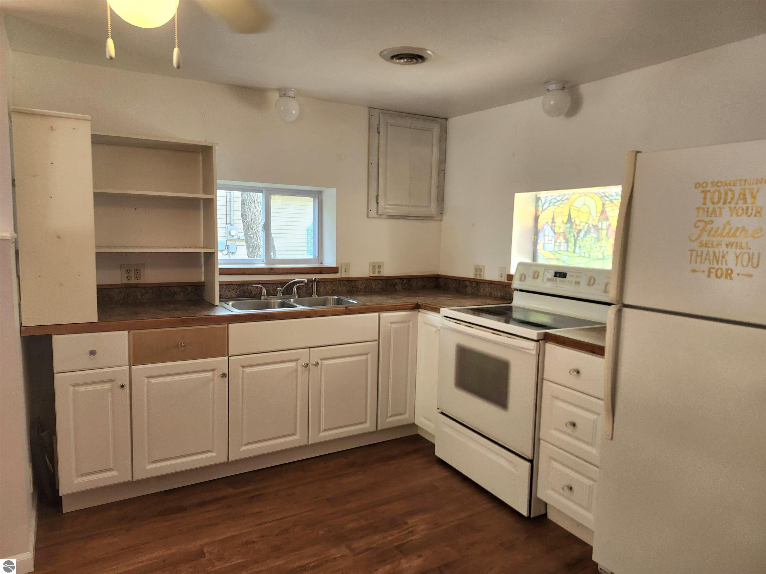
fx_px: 509
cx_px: 383
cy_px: 287
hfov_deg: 73.9
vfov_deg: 58.9
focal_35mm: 23
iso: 160
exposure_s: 1/120
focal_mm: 5.54
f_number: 1.8
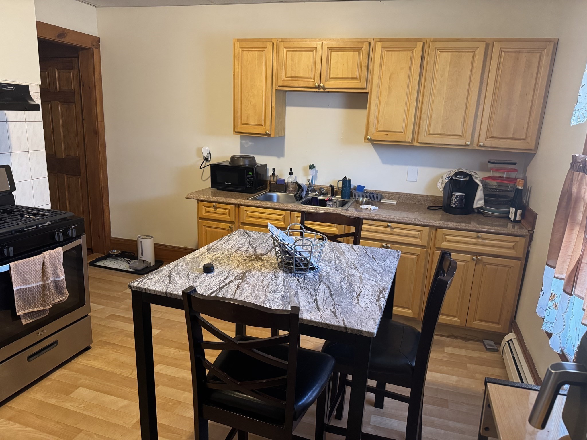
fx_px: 407
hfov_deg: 71.6
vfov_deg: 56.8
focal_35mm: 24
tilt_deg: -13.2
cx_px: 294
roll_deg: -3.1
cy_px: 220
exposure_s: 1/60
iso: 500
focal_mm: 6.76
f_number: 1.78
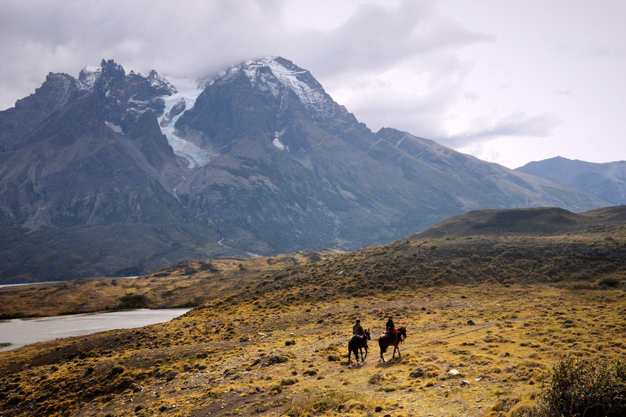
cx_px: 313
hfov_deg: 49.6
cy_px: 208
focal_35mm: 39
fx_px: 678
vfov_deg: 34.2
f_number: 9
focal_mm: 26
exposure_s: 1/250
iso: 400
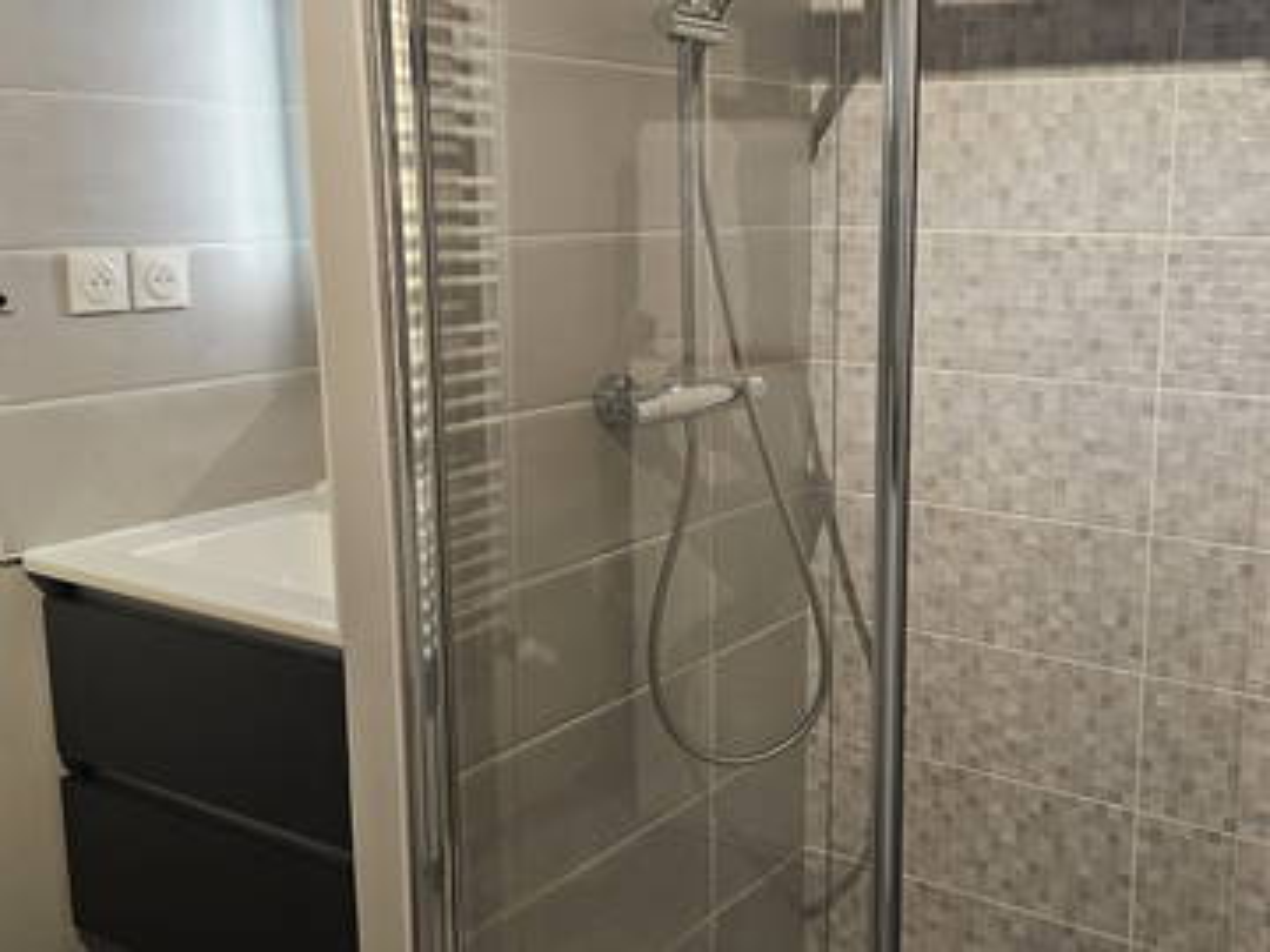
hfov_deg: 73.9
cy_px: 476
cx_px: 635
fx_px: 844
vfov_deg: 58.9
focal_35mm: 23
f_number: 1.8
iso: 640
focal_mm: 5.4
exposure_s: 1/143
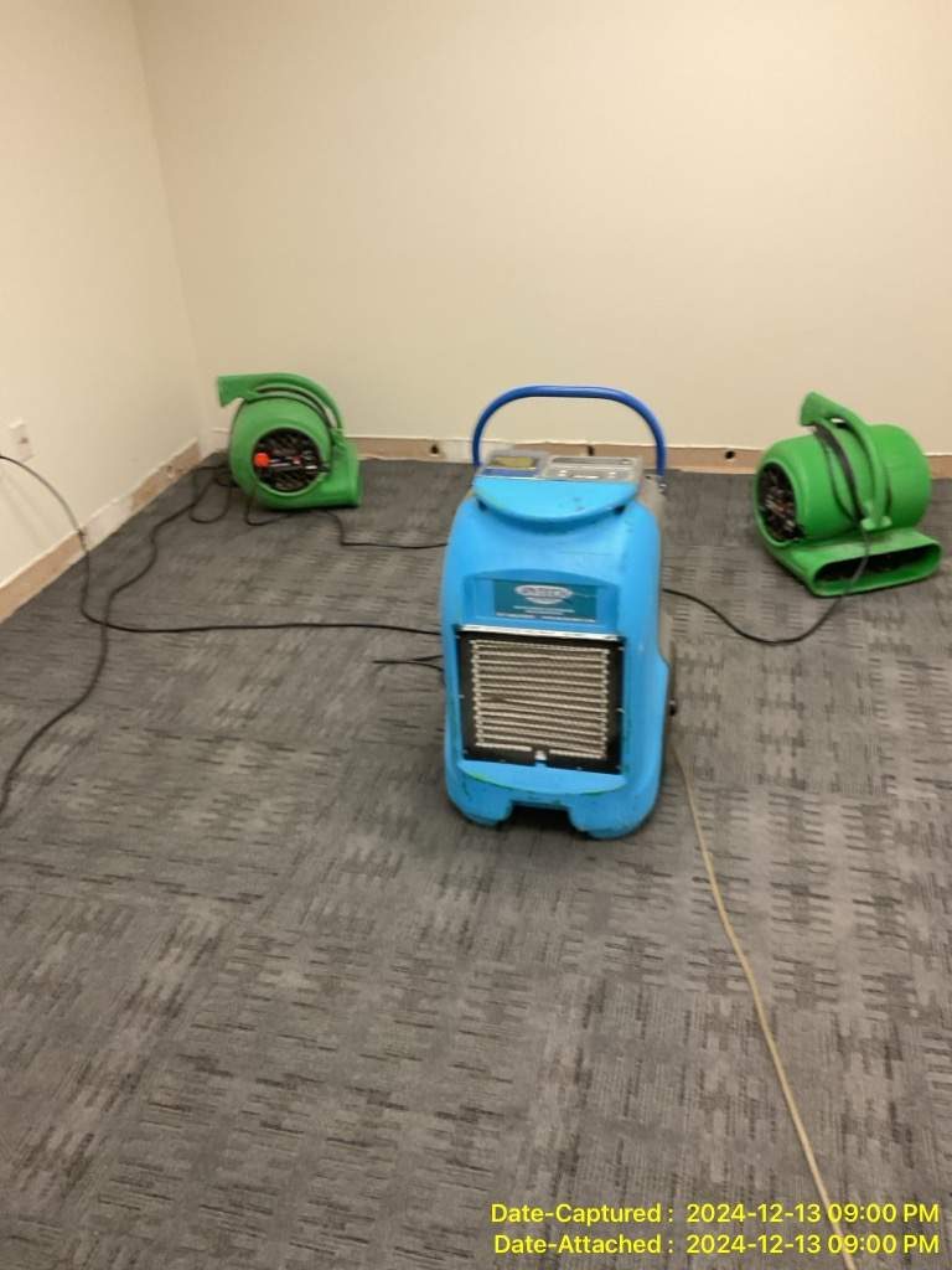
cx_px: 476
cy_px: 635
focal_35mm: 29
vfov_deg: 61.7
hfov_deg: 48.2
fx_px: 1063
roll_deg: +4.3
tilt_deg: -33.7
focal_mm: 3
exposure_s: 1/40
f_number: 1.8
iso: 250
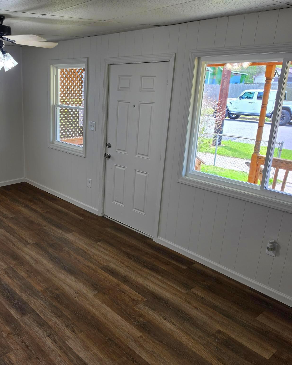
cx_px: 60
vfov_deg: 58.8
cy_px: 182
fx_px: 324
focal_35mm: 30
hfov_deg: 46.1
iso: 25
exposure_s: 1/120
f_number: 1.4
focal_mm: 6.5
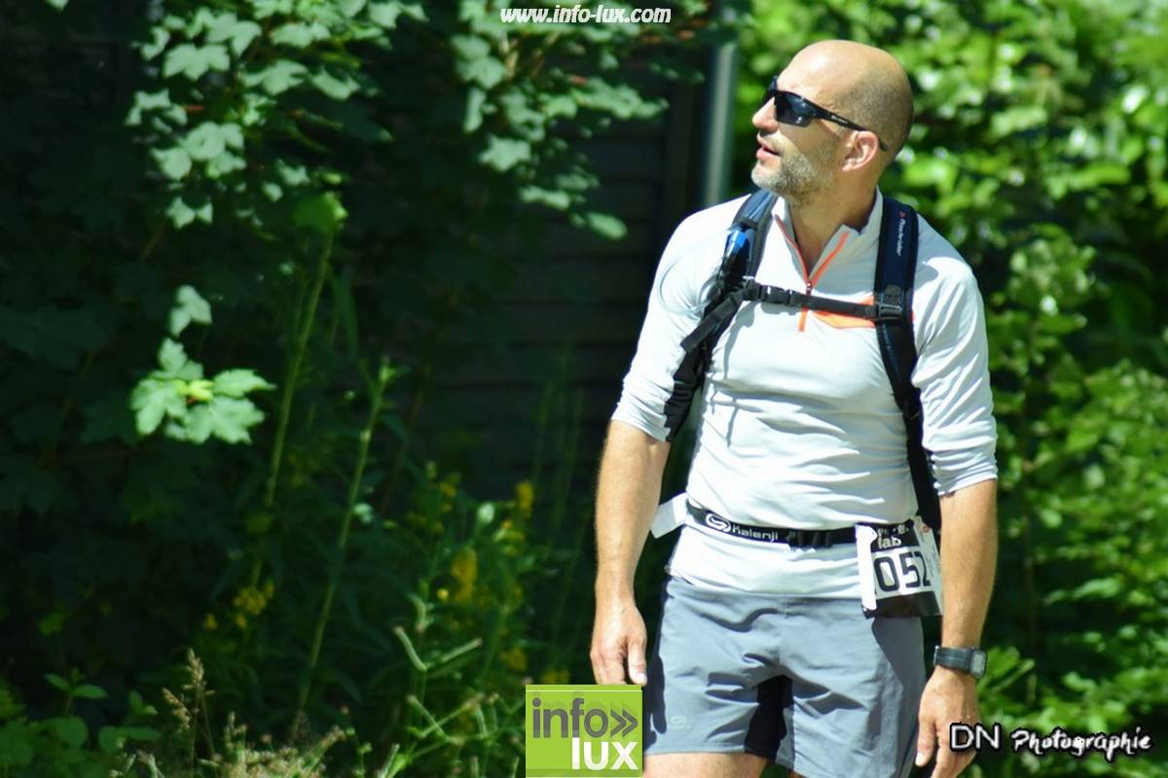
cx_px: 584
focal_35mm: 420
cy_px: 389
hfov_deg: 4.9
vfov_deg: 3.3
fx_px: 13626
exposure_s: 1/1000
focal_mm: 280
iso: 400
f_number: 5.3
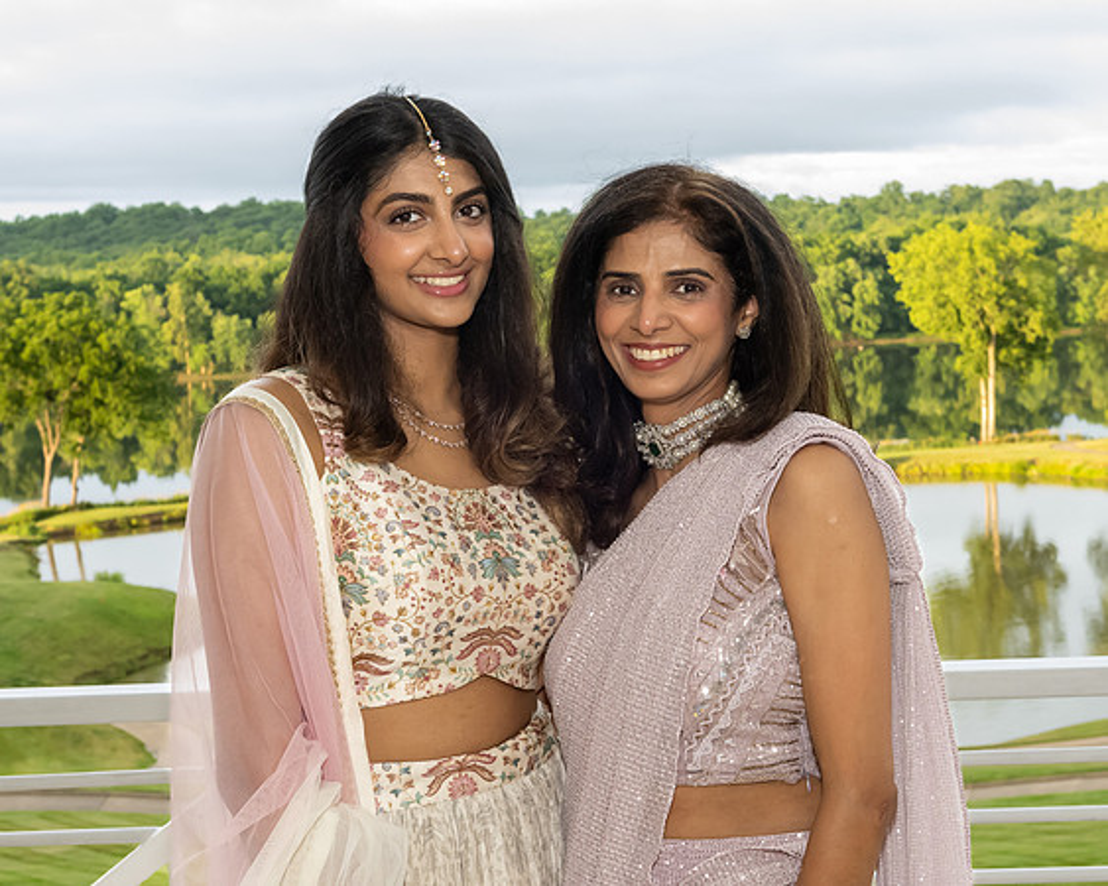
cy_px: 443
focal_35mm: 65
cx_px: 564
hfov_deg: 29.3
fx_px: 2116
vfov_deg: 23.6
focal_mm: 38
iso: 3200
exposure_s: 1/250
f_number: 8
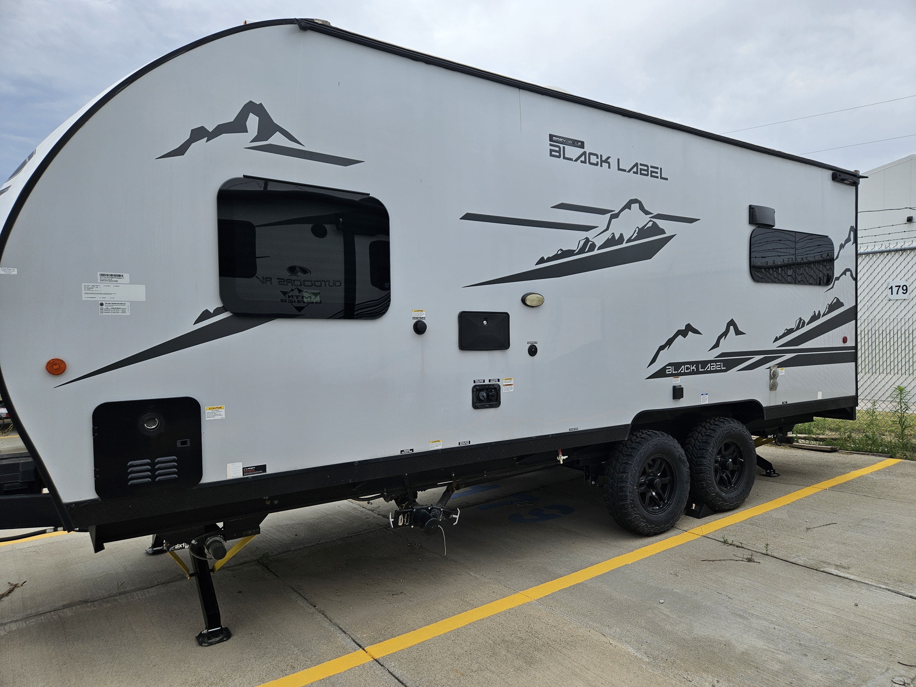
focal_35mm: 23
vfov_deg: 58.9
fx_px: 609
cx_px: 458
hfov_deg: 73.9
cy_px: 344
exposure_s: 1/1746
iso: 25
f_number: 1.8
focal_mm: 5.4
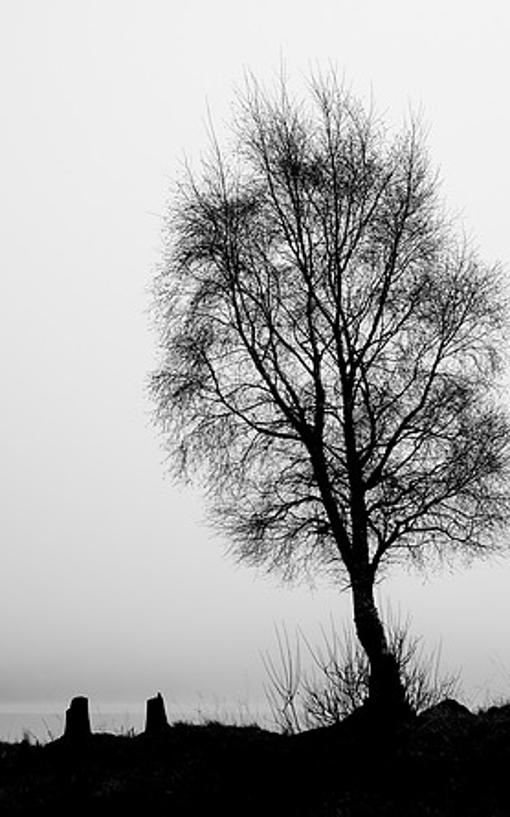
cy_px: 411
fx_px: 1668
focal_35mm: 75
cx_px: 263
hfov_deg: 17.4
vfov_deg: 27.5
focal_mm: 35
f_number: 7.1
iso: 200
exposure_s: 1.3
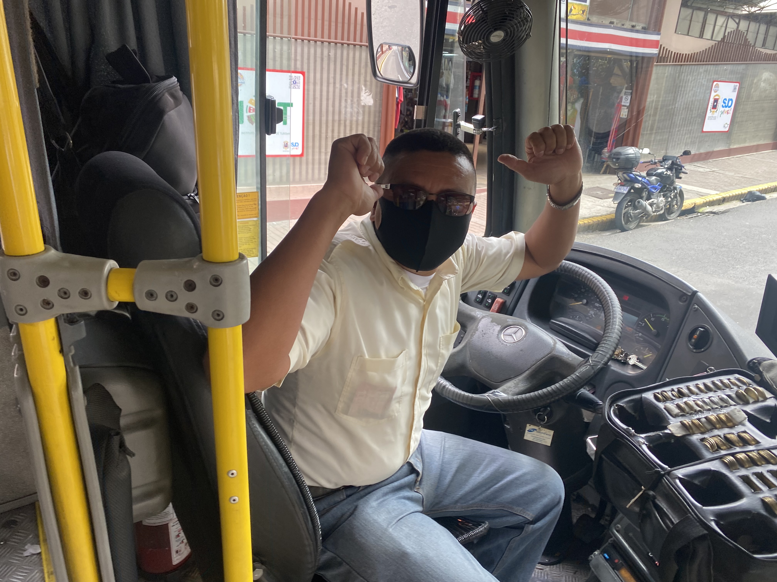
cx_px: 388
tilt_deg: -18.1
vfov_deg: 53.1
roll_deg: -1.6
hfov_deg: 67.3
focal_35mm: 26
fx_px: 584
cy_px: 291
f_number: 1.8
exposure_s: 1/122
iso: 40
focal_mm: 4.25
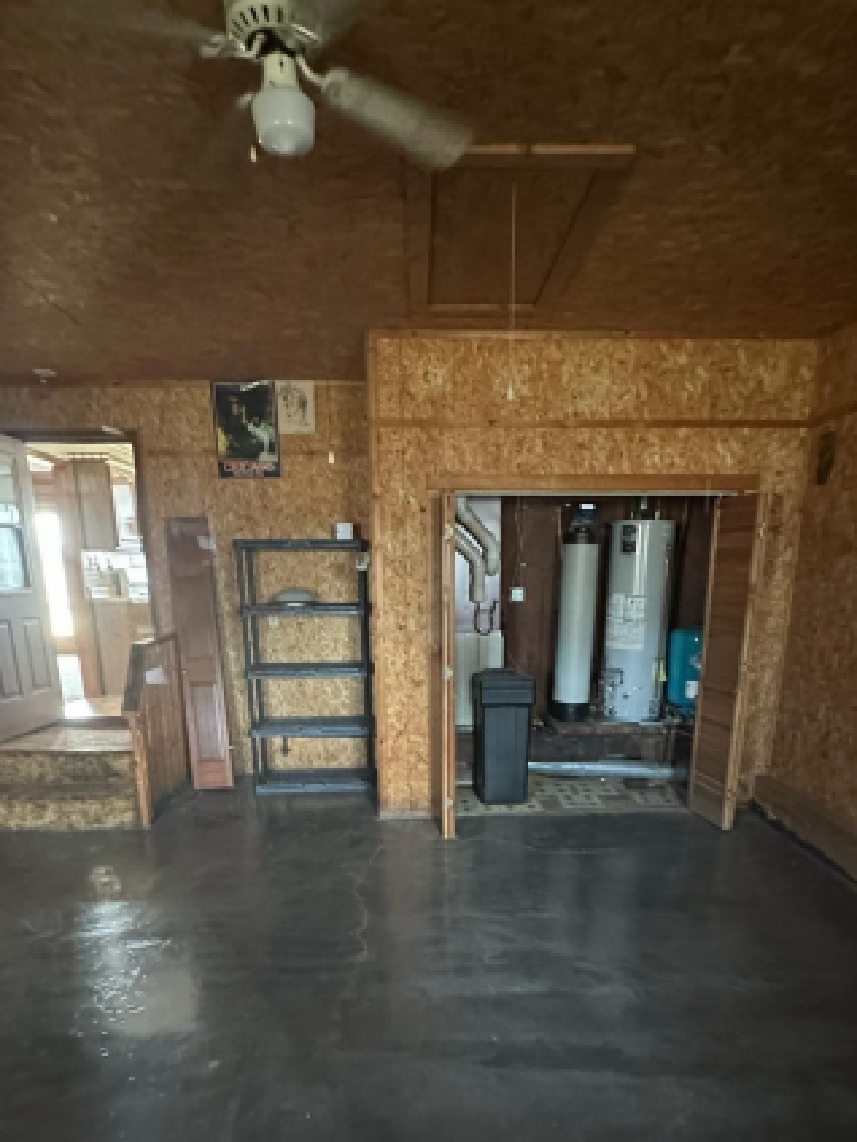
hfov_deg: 61.1
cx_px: 439
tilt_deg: -14.8
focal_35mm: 22
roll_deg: +0.4
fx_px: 726
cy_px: 766
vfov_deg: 73.9
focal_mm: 2.22
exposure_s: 1/33
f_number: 2.2
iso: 1600
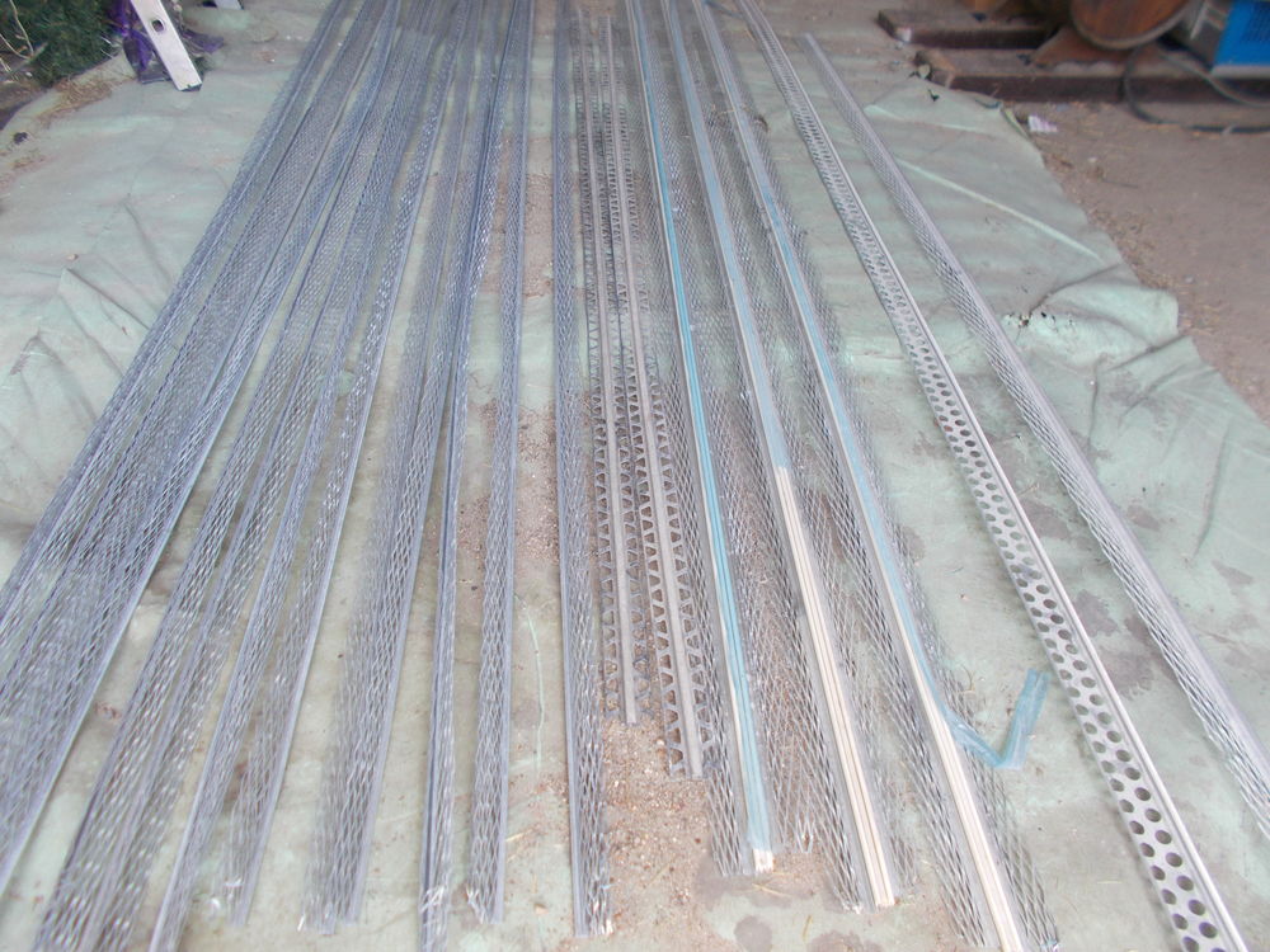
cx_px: 635
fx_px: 954
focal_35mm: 26
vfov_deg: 53.1
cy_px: 476
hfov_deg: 67.3
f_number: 3.2
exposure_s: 1/60
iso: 80
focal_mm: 4.6
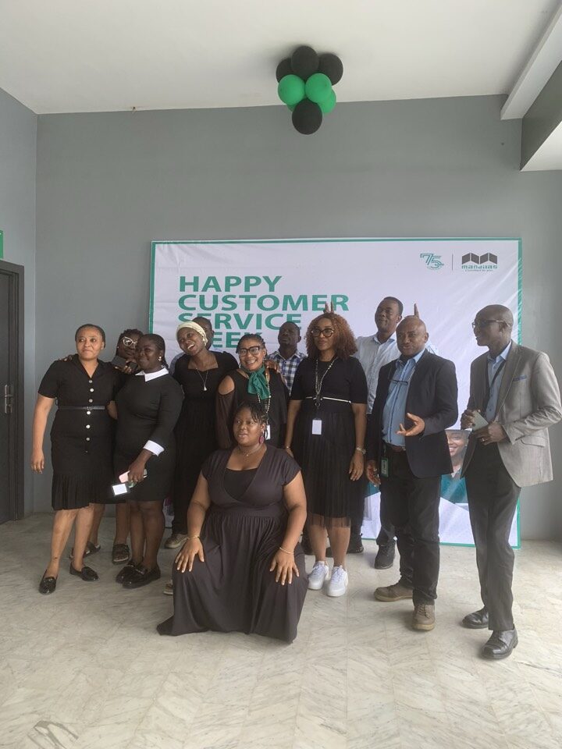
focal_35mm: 26
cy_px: 374
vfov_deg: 67.3
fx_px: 563
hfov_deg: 53.1
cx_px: 281
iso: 40
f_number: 1.8
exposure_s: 1/121
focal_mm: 4.25
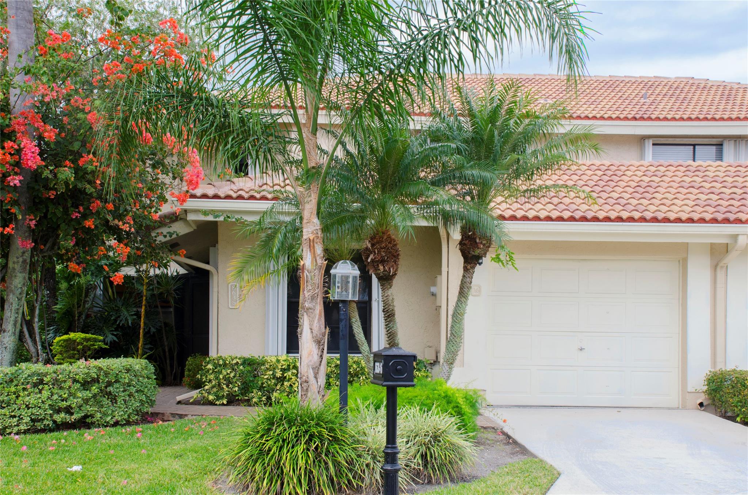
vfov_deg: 27.9
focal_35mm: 48
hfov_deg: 41.2
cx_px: 374
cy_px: 248
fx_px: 995
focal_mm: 32
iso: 250
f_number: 10
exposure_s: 1/80
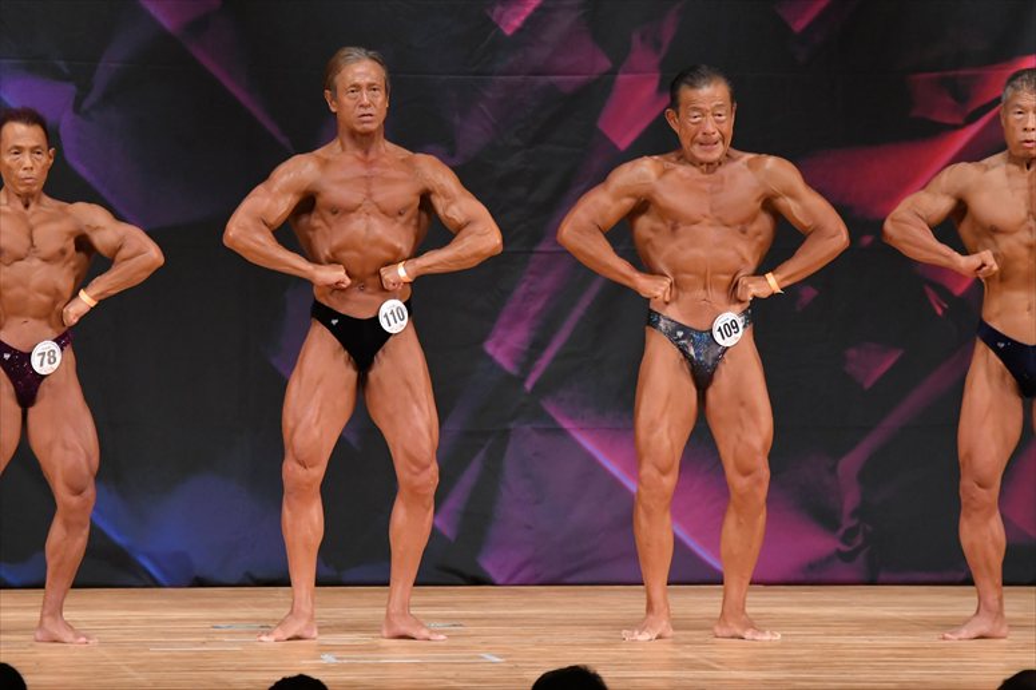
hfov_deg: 7.6
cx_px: 518
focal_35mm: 270
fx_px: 7766
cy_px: 345
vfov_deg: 5.1
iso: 5000
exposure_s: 1/400
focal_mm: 180
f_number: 5.6
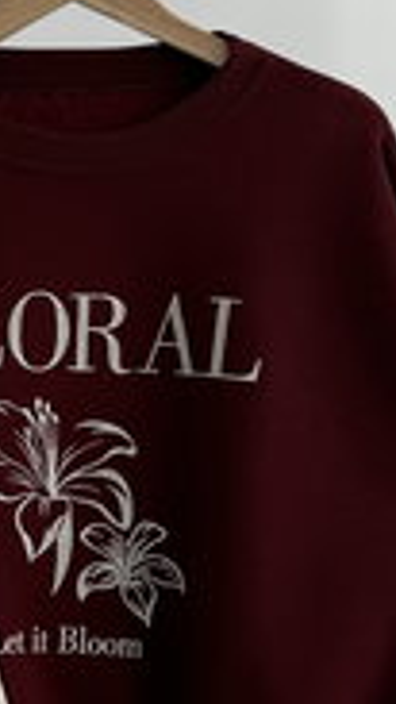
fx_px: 1418
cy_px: 410
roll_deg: -0.1
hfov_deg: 14.8
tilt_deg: +0.3
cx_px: -188
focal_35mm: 76
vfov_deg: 27.8
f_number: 1.78
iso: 64
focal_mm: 6.76
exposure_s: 1/157
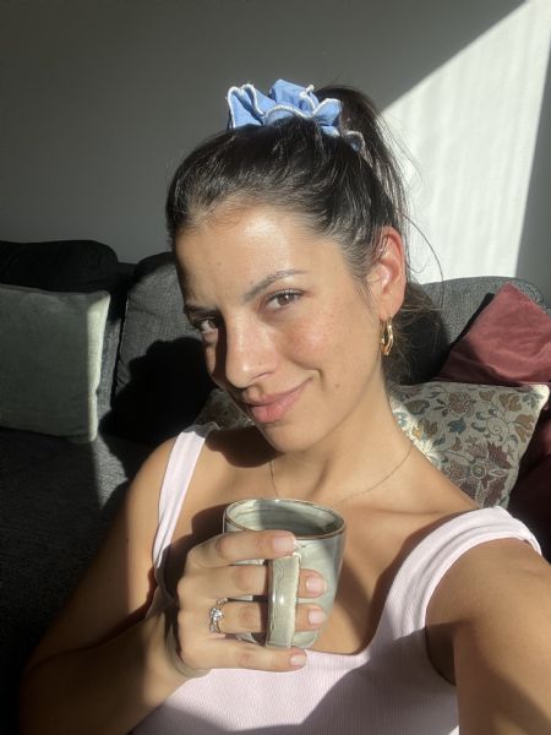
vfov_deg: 60.0
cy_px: 368
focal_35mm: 30
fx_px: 637
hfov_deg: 46.8
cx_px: 276
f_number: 2.2
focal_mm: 2.71
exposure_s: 1/761
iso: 32
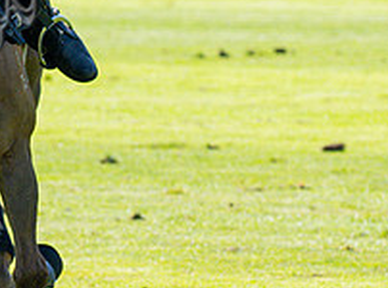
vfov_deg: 1.3
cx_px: -76
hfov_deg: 1.8
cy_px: 249
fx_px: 12420
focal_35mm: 1112
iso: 200
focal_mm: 180
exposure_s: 1/1000
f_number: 4.8
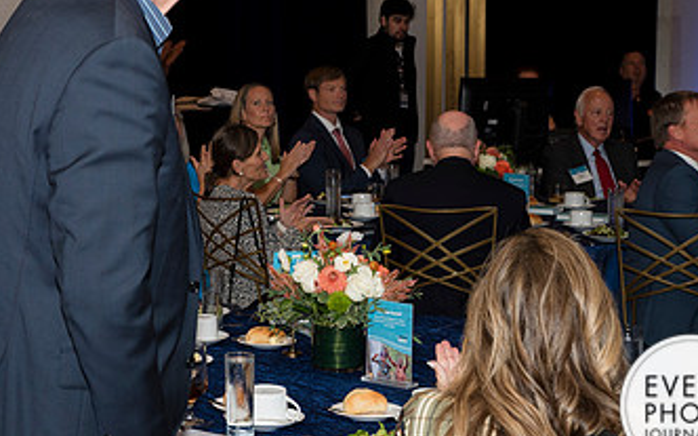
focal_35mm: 82
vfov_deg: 15.9
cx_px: 223
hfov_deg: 25.1
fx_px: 1559
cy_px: 138
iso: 800
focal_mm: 46
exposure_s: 1/125
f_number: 5.6
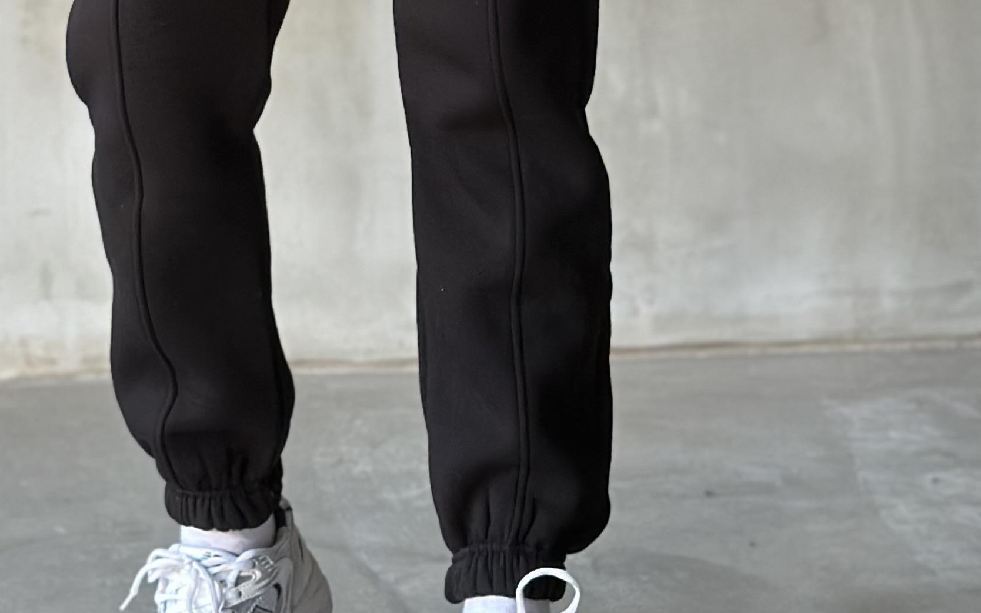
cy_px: -246
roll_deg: -0.1
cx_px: 322
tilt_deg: +1.0
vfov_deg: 10.4
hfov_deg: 16.9
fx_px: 3288
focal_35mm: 123
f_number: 1.78
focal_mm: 6.86
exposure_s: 1/60
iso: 200
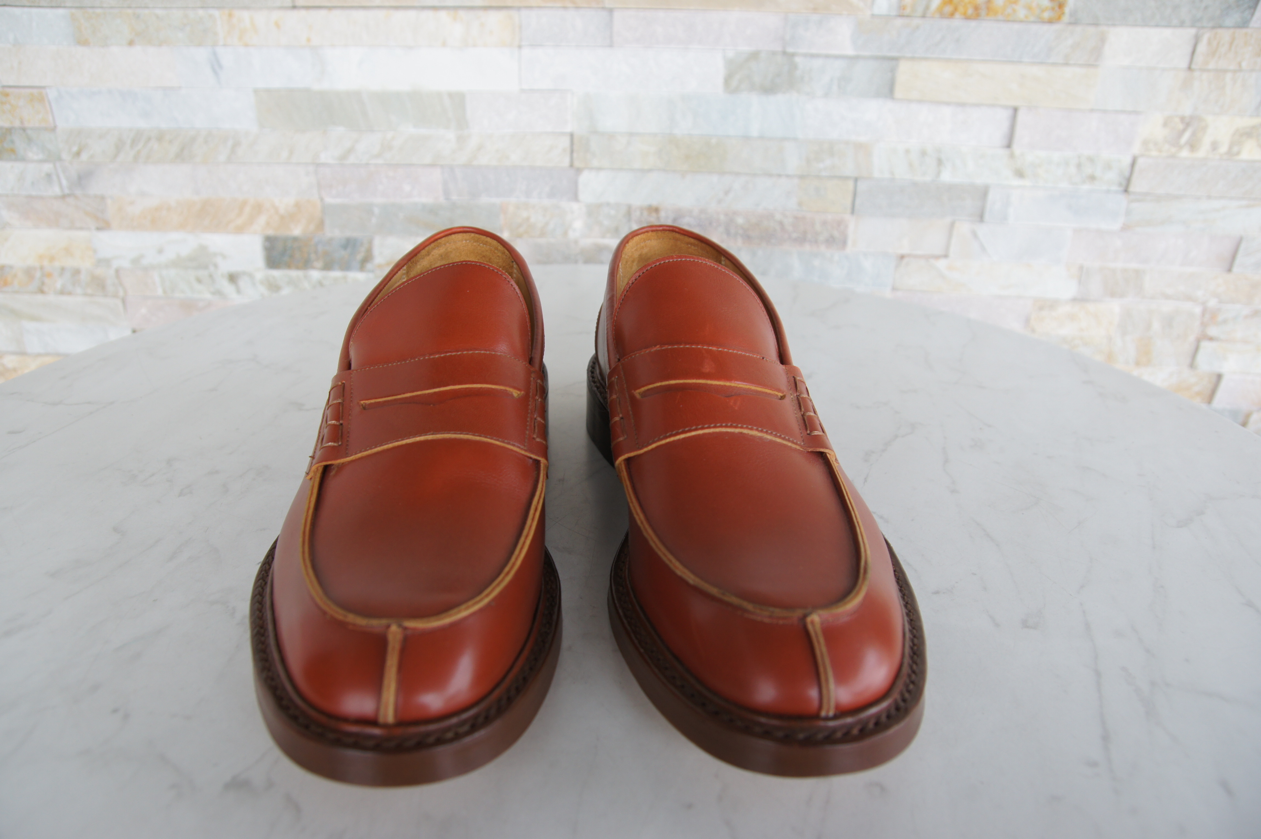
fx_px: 893
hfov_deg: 70.5
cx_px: 630
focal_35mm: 26
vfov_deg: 50.4
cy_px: 420
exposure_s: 1/50
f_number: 4
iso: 200
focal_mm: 17
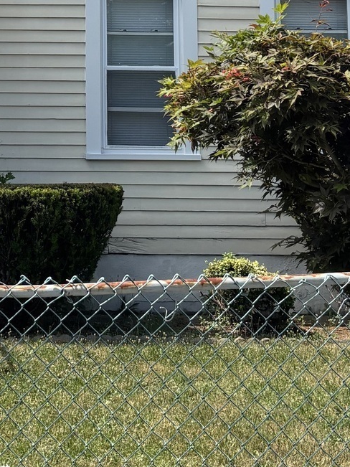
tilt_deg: +8.2
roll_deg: -1.1
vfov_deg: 20.4
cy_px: -34
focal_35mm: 92
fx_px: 1241
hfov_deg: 15.7
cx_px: -3
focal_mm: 5.96
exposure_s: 1/3311
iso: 50
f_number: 1.6
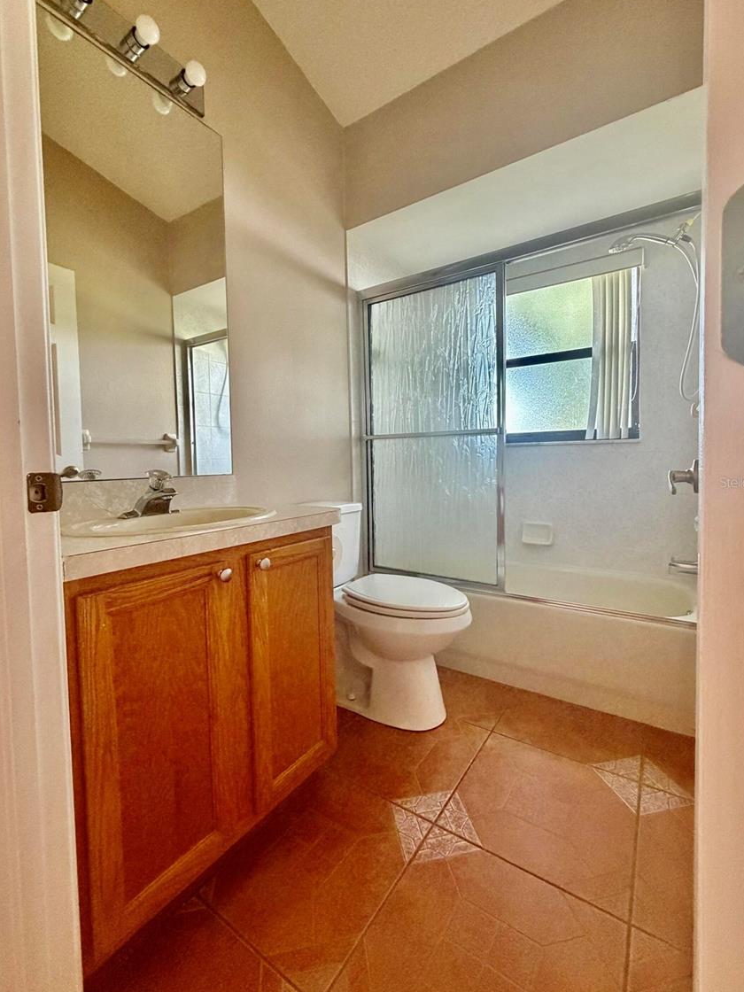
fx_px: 430
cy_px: 482
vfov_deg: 98.1
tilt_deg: -2.3
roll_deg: +1.6
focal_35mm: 15
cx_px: 384
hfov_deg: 81.7
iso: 500
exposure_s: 1/60
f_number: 2.2
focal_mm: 2.22
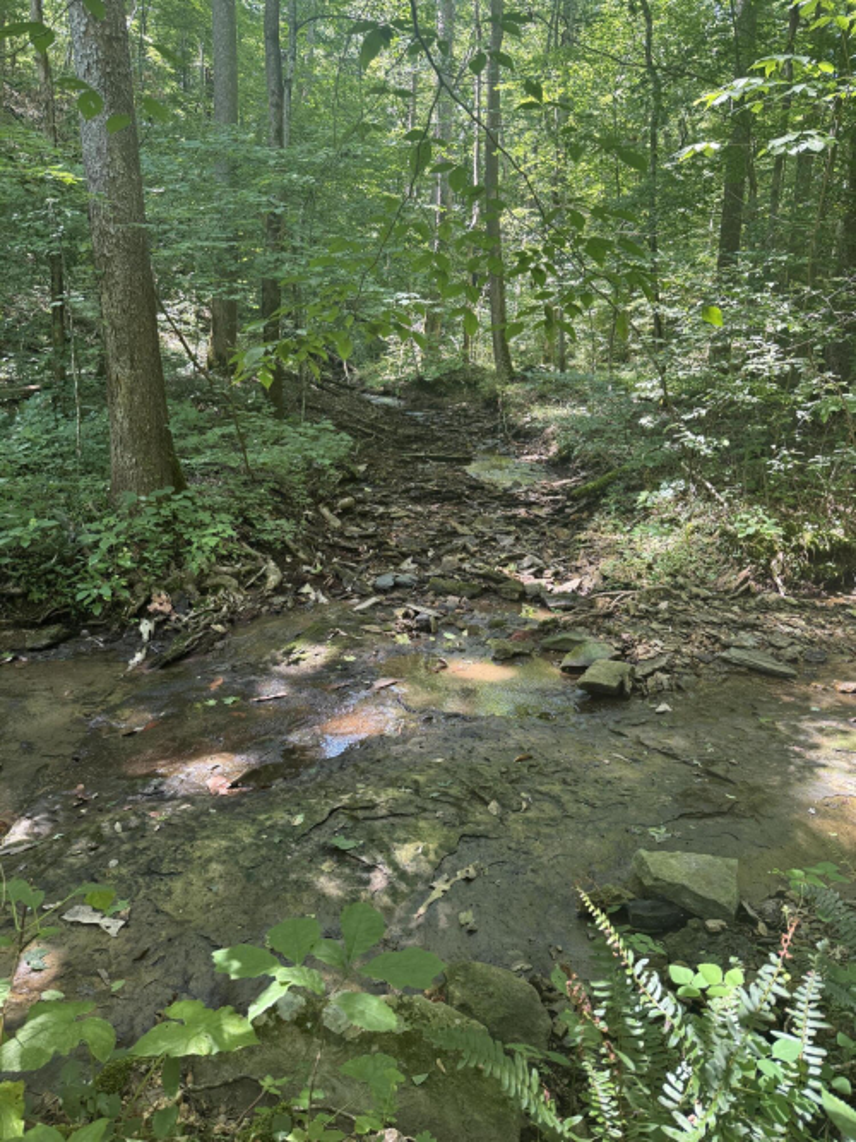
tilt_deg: -13.9
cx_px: 428
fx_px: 792
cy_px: 571
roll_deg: -2.6
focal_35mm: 24
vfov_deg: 71.6
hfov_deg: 56.8
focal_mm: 6.76
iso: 160
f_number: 1.78
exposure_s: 1/121
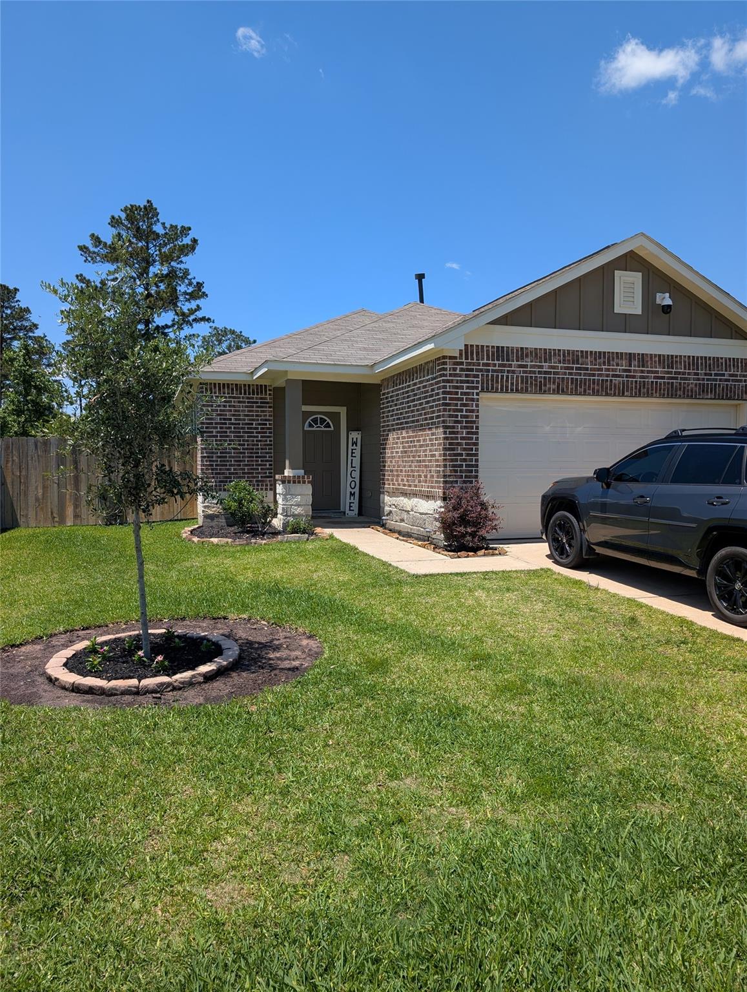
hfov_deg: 56.9
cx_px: 374
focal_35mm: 24
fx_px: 689
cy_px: 496
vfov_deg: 71.5
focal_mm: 6.9
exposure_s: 1/1143
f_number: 1.68
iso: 18
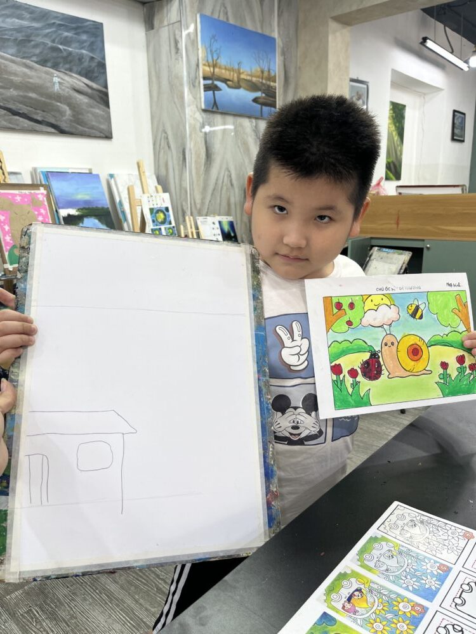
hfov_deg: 53.1
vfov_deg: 67.3
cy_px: 317
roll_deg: +2.5
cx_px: 238
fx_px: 477
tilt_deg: -13.8
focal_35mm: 26
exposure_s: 1/100
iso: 64
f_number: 1.6
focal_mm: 5.1
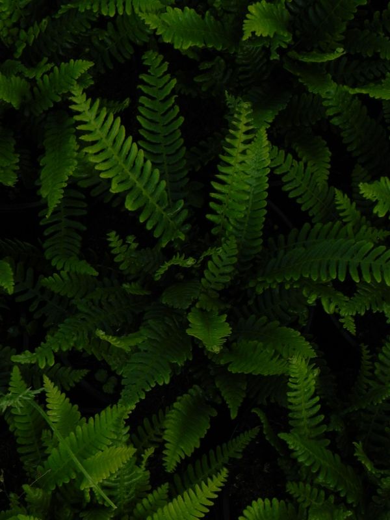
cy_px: 260
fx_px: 1577
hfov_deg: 14.1
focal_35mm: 105
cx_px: 195
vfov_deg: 18.7
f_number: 4.5
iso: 160
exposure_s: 1/25
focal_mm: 18.8
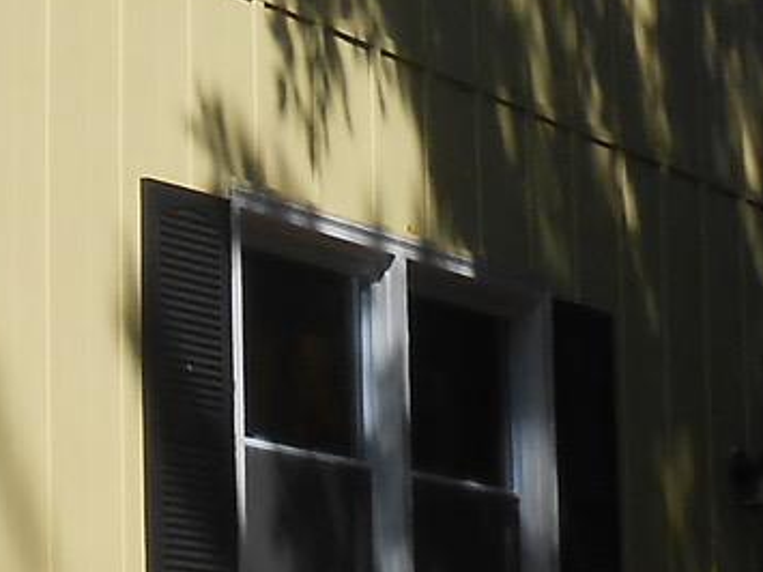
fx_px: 3305
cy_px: 424
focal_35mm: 150
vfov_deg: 9.9
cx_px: -406
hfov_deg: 12.5
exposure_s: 1/1250
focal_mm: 4.6
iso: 80
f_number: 3.5
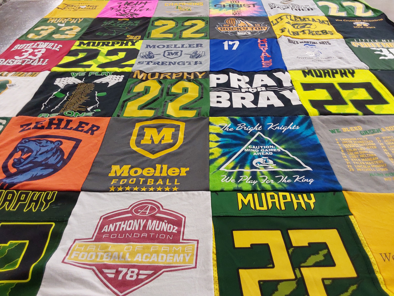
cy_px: 148
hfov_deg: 63.4
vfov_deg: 49.7
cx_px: 197
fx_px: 319
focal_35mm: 28
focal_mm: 2.91
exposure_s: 1/60
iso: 125
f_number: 1.9
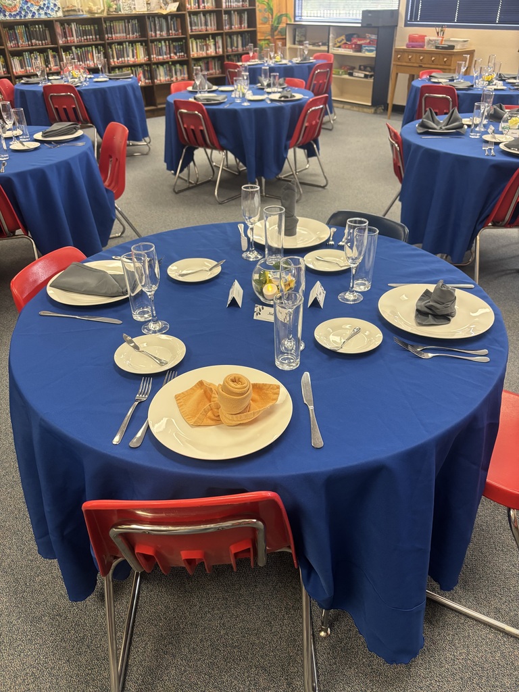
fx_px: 520
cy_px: 346
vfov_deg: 67.3
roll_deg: +0.1
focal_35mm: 26
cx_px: 260
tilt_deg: -34.1
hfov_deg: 53.1
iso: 160
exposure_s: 1/60
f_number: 1.6
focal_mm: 5.96
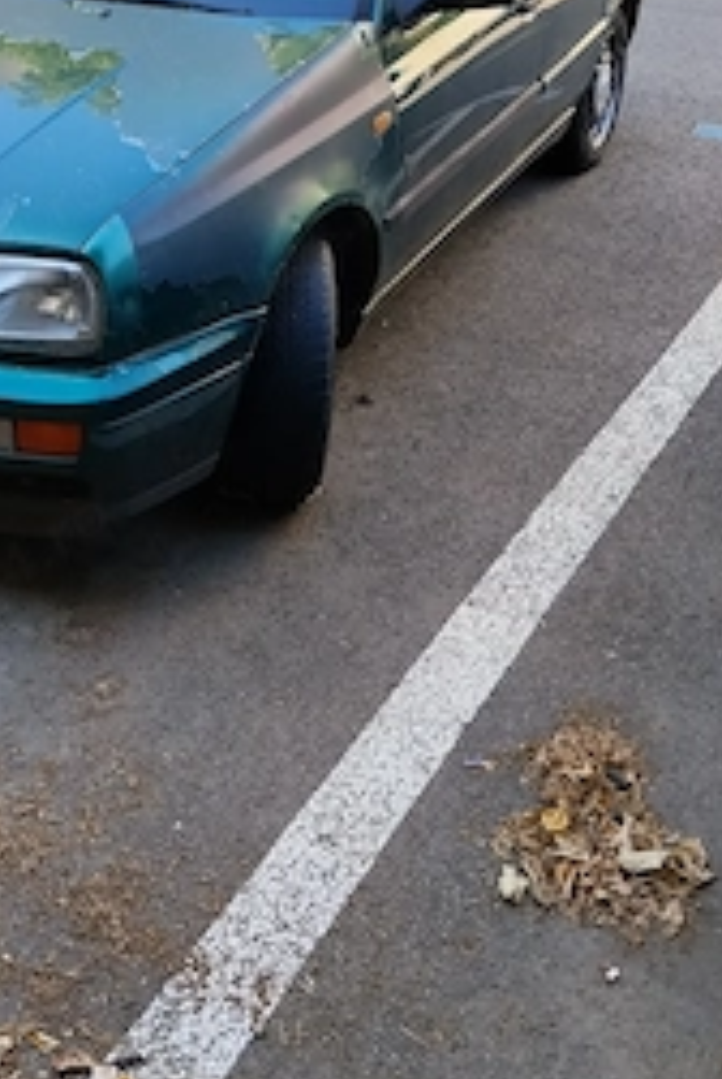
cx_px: 120
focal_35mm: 48
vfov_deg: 40.5
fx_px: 1440
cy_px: 344
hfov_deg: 27.5
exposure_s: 1/194
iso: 50
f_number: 1.8
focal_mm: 4.22
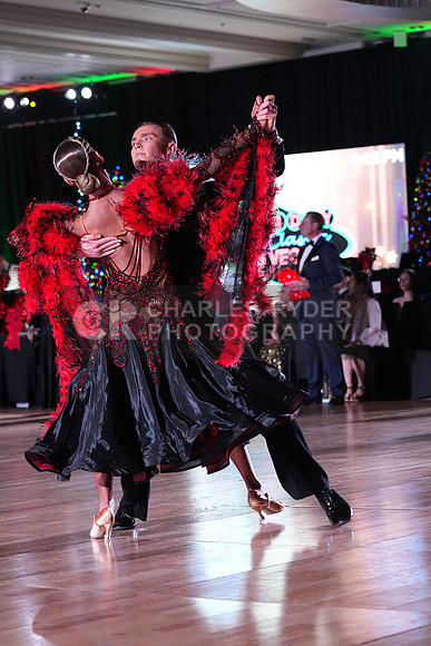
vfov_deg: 20.6
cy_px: 323
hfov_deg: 13.8
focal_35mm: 99
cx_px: 216
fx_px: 1777
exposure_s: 1/400
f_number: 5
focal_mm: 99
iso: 8000
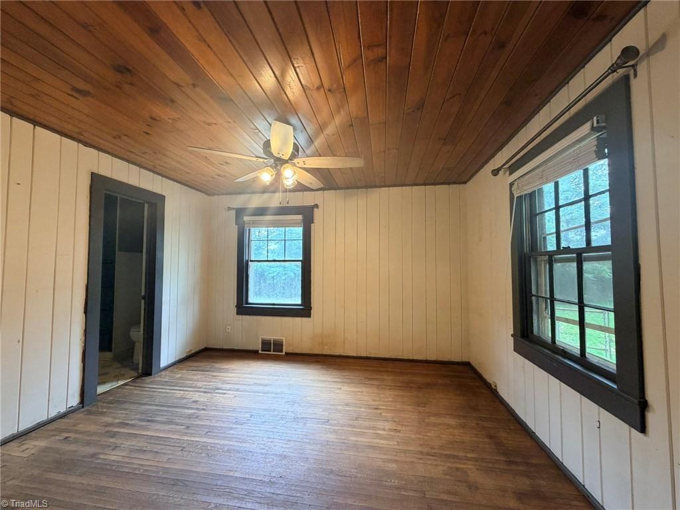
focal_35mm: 14
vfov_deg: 85.7
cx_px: 340
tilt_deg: +3.0
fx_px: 275
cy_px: 255
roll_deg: +0.1
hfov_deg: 102.1
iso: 200
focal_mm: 2.22
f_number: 2.2
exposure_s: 1/60
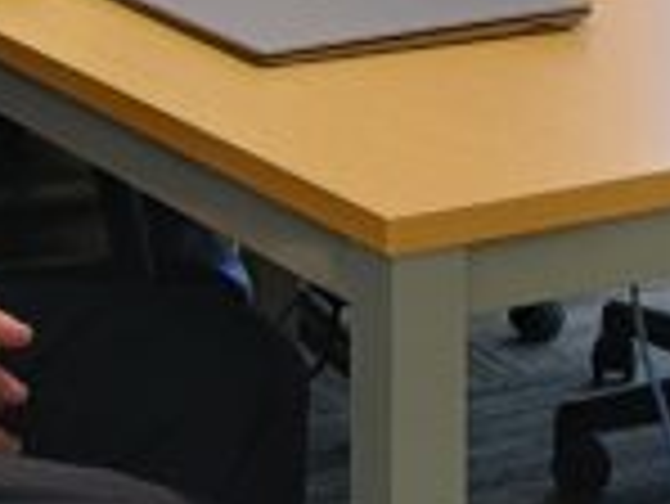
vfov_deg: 11.0
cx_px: 472
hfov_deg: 15.2
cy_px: -270
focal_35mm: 129
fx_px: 2499
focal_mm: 4.7
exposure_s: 1/60
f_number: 1.7
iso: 320
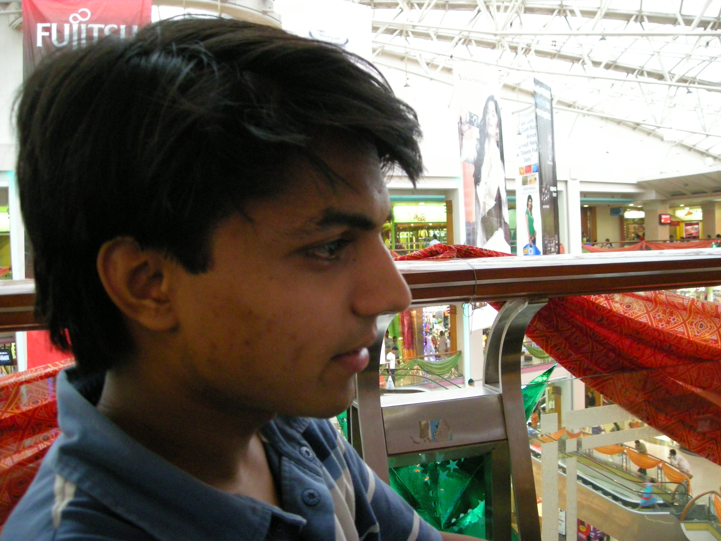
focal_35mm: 35
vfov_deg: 40.7
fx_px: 729
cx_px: 360
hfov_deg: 52.6
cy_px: 270
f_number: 2.8
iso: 400
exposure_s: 1/13.6
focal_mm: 5.7
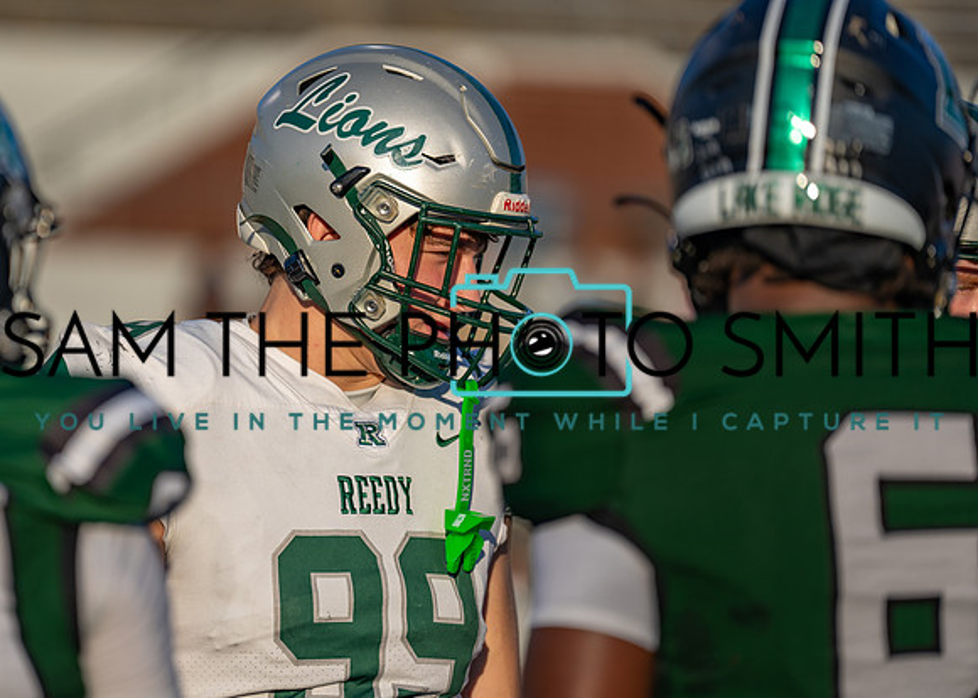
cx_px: 385
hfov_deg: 8.4
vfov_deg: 6.0
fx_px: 6643
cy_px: 302
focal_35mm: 239
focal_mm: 200
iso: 100
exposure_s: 1/2500
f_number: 2.8
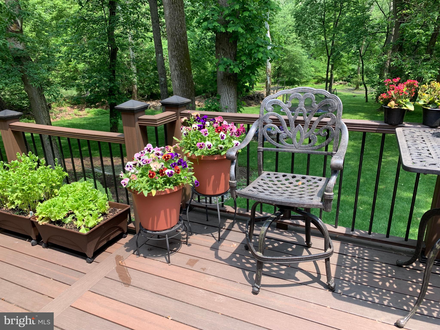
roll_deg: +2.0
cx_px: 220
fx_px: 330
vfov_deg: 53.1
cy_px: 165
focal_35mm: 26
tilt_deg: -19.1
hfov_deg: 67.3
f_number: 1.8
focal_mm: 4.25
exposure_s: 1/333
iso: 25
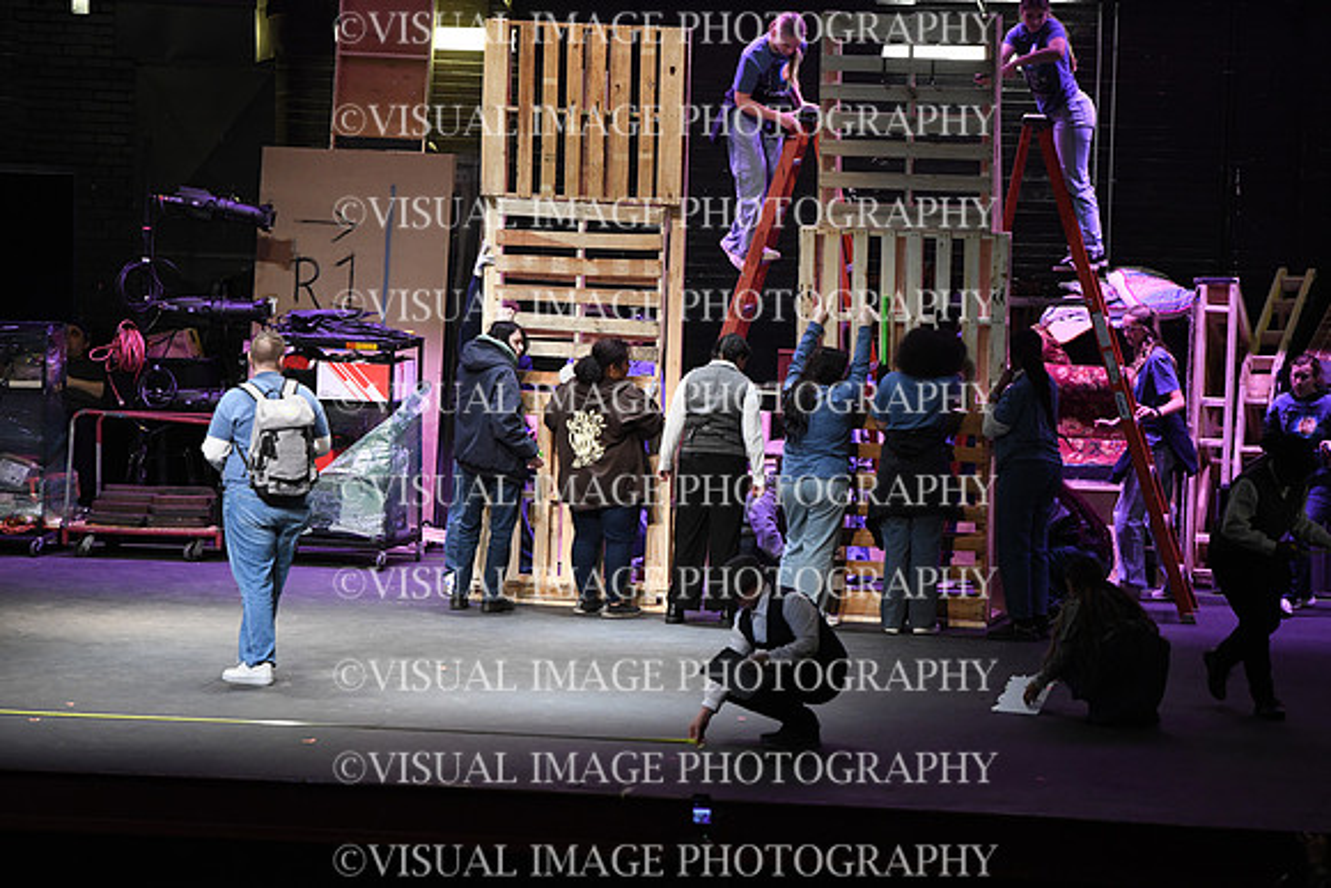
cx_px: 666
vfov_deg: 6.9
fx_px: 7396
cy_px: 444
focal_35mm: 200
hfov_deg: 10.3
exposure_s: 1/500
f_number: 4
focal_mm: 200
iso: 5000
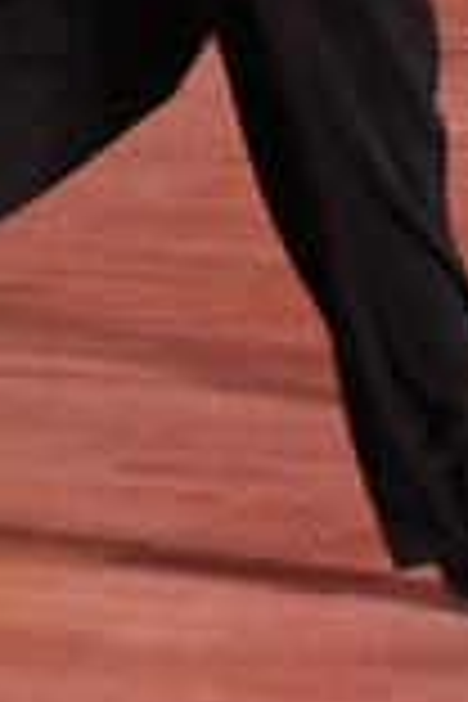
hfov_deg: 3.8
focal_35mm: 364
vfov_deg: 5.6
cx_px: 362
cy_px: -441
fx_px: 7097
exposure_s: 1/250
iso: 5000
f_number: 6.3
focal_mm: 98
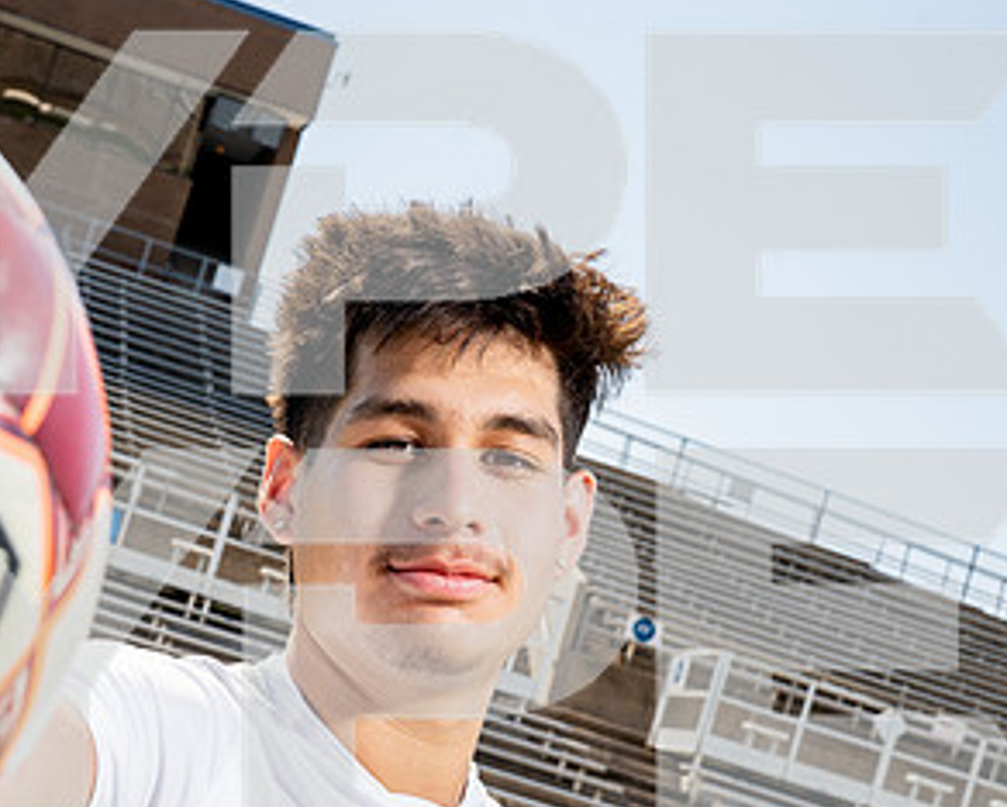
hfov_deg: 22.9
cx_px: 176
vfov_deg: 18.6
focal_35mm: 82
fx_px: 2446
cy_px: 633
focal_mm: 44
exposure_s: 1/250
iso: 320
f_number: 11
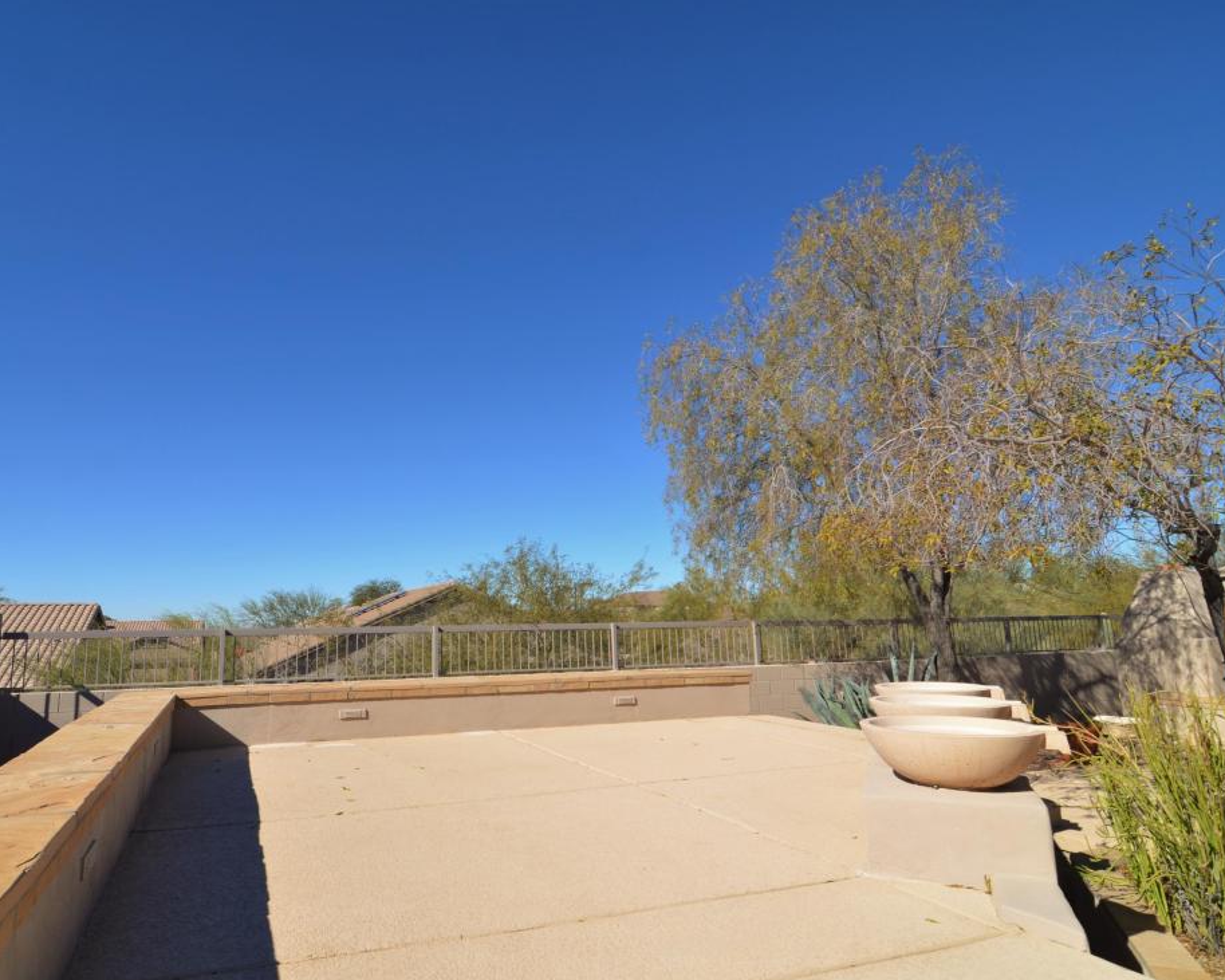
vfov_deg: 69.2
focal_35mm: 20
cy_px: 508
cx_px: 495
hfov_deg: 80.7
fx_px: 710
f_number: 8
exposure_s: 1/250
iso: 100
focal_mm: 11
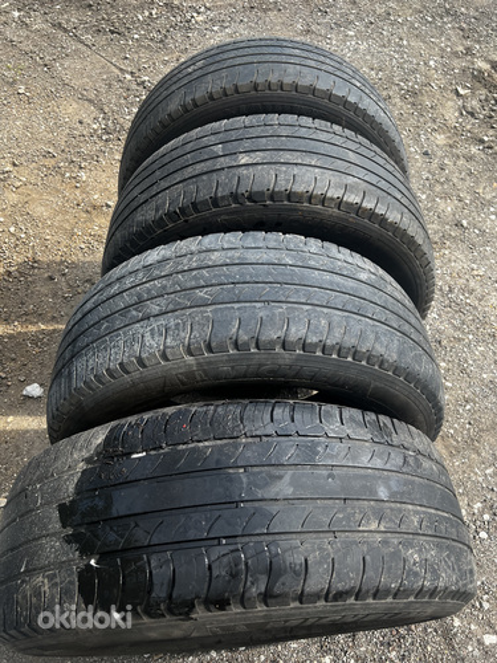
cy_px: 332
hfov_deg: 53.1
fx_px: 498
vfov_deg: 67.3
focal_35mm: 26
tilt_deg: -56.4
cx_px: 248
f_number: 1.5
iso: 50
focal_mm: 5.7
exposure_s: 1/833
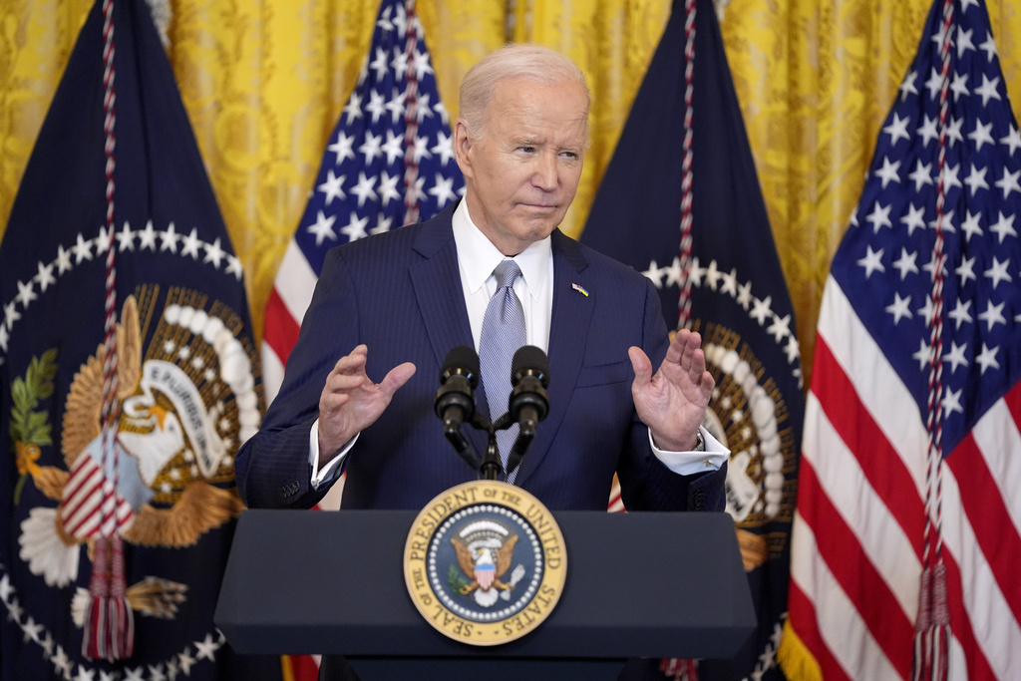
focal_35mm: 195
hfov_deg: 10.5
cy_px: 340
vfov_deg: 7.0
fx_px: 5531
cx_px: 510
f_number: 2.8
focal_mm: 195
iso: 3200
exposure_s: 1/200
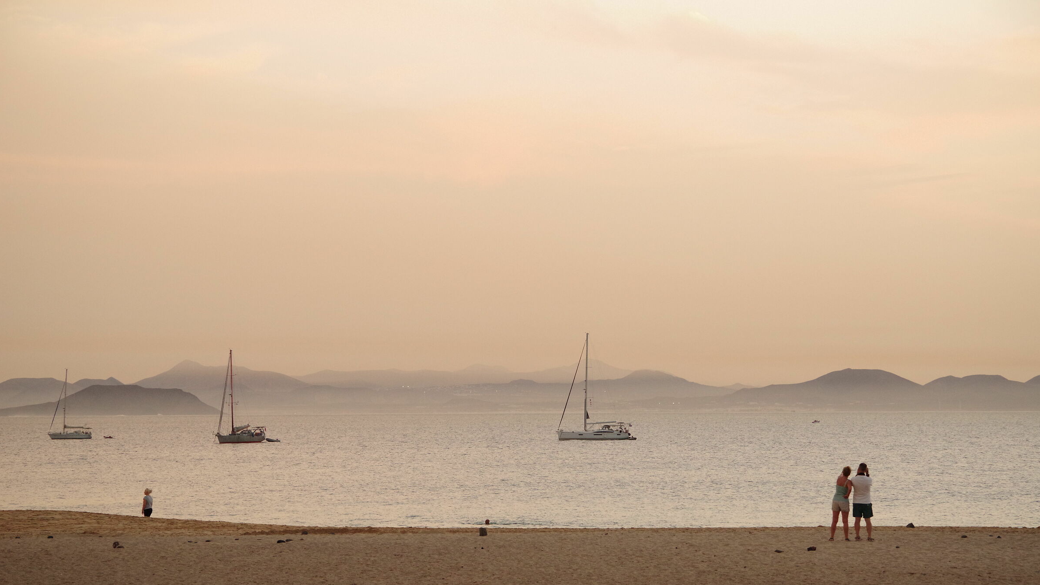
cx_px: 523
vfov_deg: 10.9
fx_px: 3061
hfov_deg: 19.3
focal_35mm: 111
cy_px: 343
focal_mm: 105
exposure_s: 1/320
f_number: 8
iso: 3200
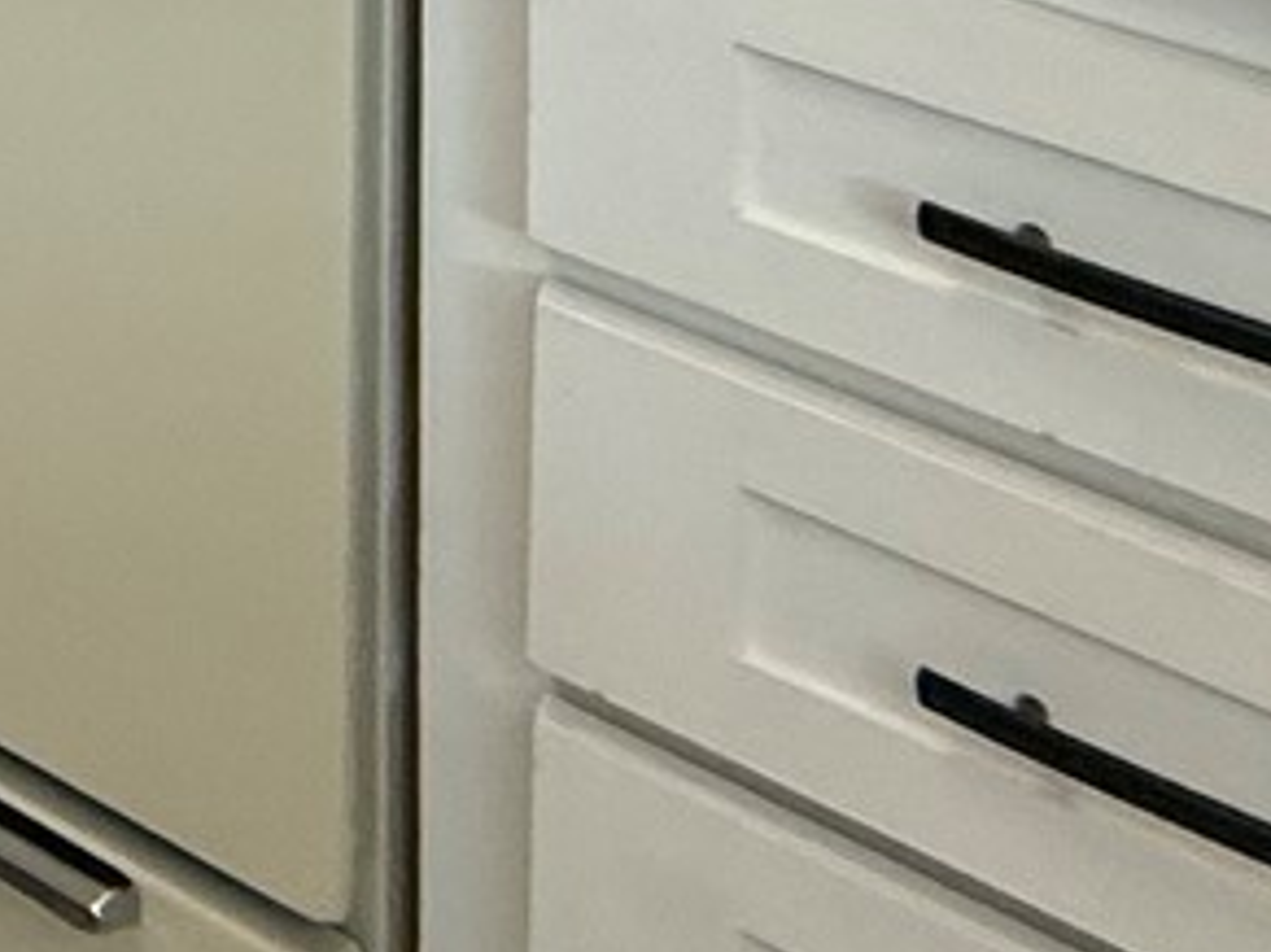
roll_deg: +0.5
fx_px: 2826
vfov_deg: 13.1
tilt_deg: -0.3
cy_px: -1476
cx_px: -1861
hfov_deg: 14.6
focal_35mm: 77
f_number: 2.2
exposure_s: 1/120
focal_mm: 2.22
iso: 160
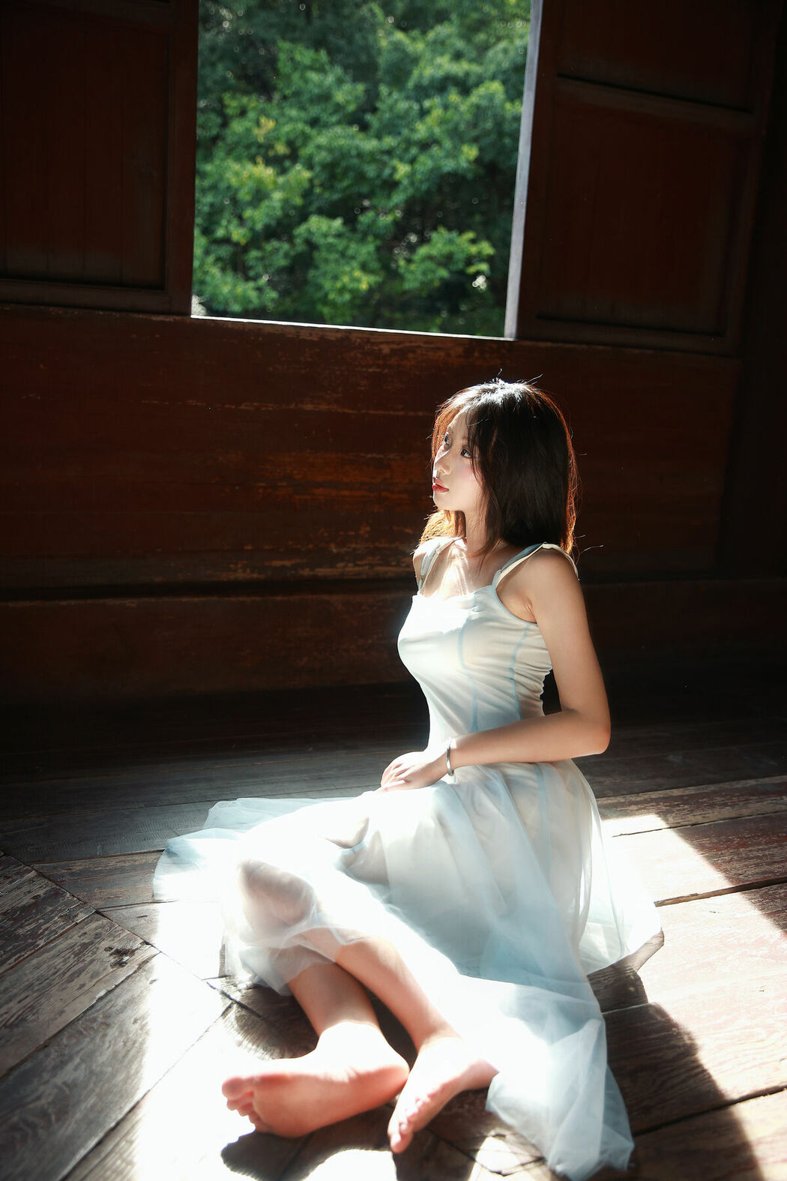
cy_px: 590
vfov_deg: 58.7
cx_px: 394
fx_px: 1049
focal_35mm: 32
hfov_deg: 41.1
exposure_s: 1/1250
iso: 800
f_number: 2.8
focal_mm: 33
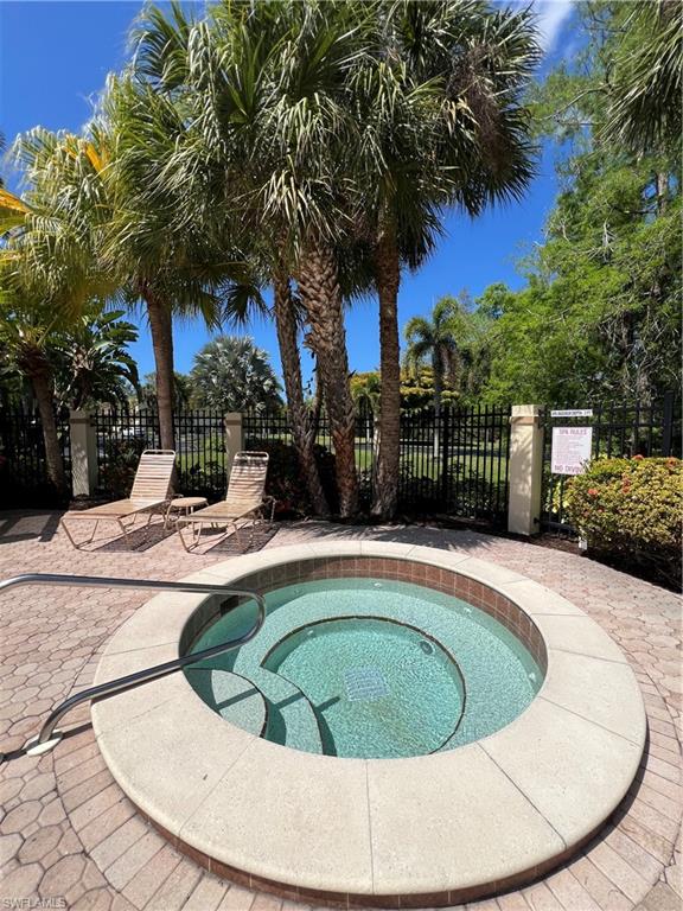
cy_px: 456
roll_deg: -1.4
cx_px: 342
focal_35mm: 13
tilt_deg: -3.7
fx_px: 342
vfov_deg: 106.2
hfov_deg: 89.9
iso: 32
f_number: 1.8
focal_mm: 1.57
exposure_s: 1/1553
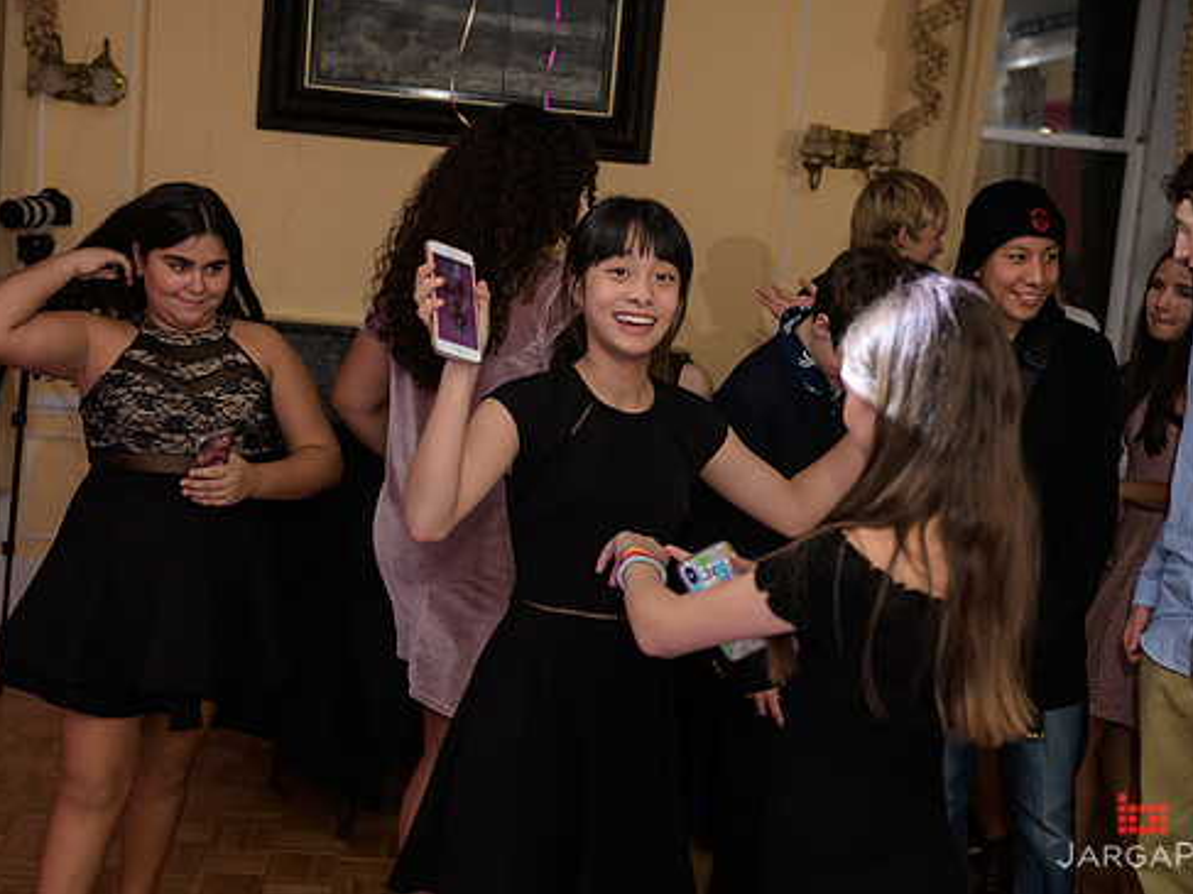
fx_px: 1895
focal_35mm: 55
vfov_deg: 26.5
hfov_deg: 34.9
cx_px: 581
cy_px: 447
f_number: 3.2
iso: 800
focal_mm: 48
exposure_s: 1/125
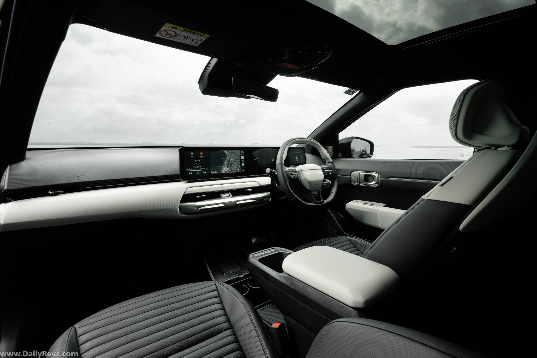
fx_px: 268
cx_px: 299
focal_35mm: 18
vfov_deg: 67.2
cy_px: 159
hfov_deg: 89.6
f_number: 9
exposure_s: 1/125
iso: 160
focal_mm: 16
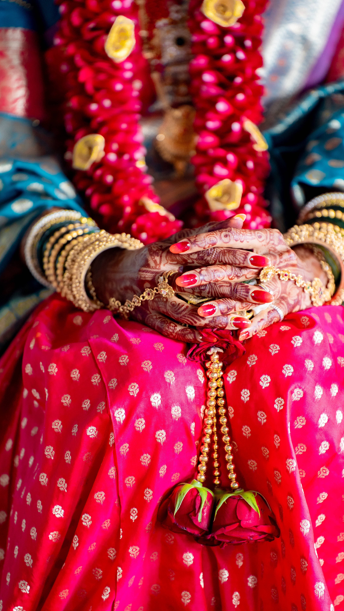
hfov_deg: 6.4
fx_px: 3065
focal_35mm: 189
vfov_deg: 11.4
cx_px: 189
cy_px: 306
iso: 800
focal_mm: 180
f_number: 2.8
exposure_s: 1/320
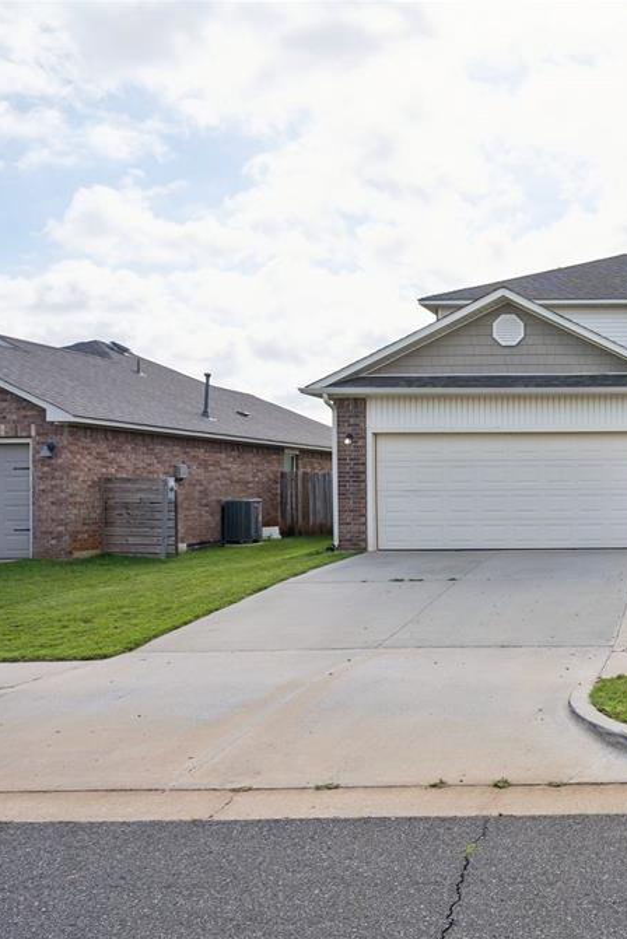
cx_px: 689
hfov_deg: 35.3
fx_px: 835
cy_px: 476
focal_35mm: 32
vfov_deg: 58.7
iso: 200
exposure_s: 1/400
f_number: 8
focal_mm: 21
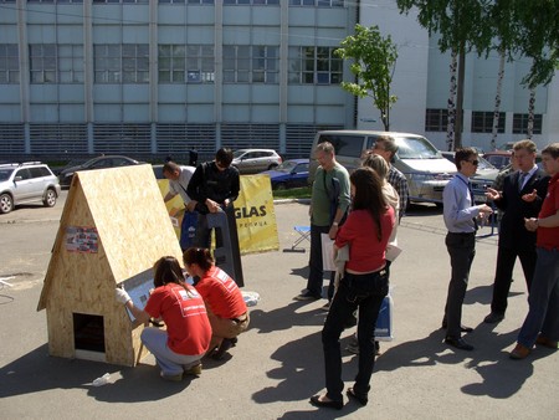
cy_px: 210
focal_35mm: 33
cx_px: 280
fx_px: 533
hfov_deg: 55.3
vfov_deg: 43.0
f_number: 4.5
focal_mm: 7.1
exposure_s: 1/640
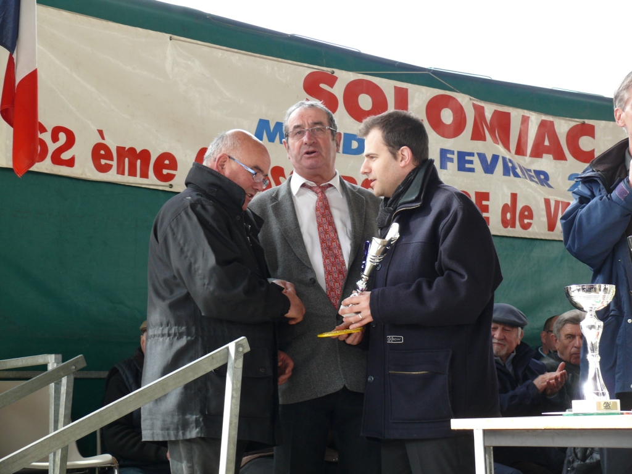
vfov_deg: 20.7
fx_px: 1296
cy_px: 237
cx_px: 316
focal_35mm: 71
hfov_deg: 27.4
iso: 100
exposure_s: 1/100
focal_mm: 15.1
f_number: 3.2
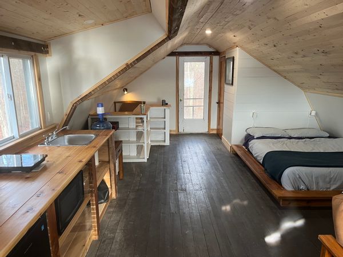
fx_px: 258
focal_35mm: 26
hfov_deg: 67.3
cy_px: 128
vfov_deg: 53.1
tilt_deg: -12.7
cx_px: 172
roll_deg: +0.8
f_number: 1.6
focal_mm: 5.1
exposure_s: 1/60
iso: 100
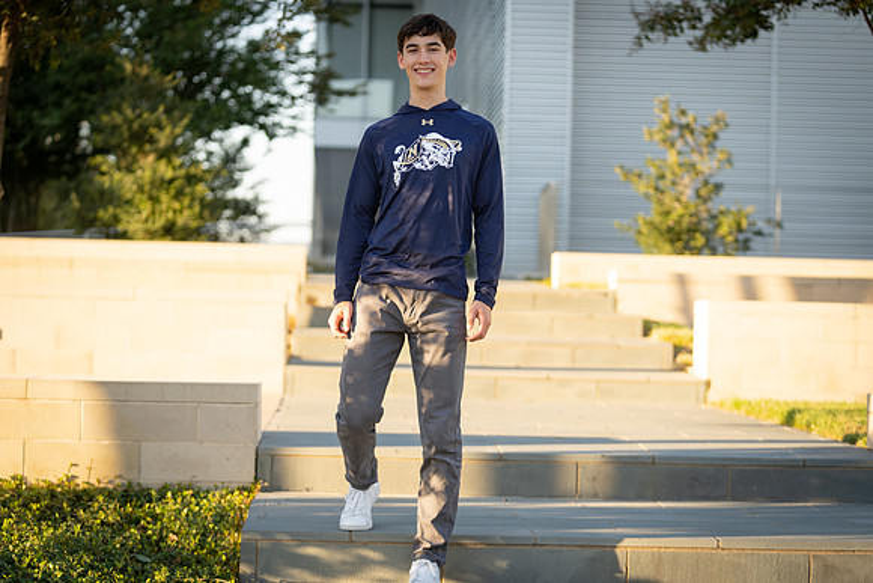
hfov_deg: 22.7
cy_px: 292
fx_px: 2171
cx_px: 436
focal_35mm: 90
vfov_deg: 15.3
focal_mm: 88
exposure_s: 1/320
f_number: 2.8
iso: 160
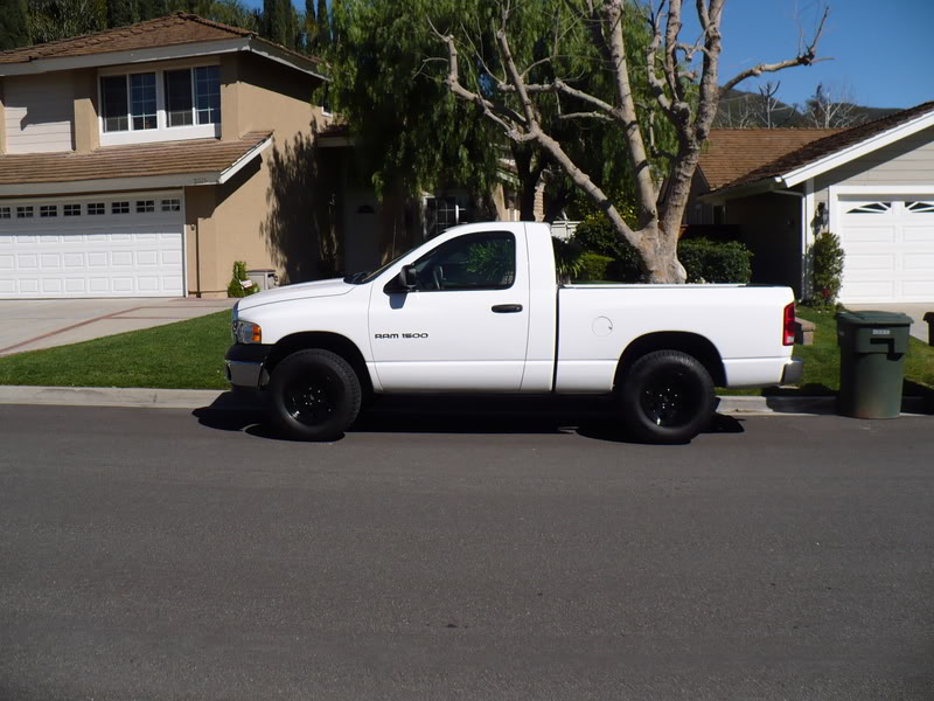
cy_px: 350
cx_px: 467
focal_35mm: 37
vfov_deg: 38.7
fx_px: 998
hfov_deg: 50.1
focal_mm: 6.1
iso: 100
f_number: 8
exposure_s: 1/400
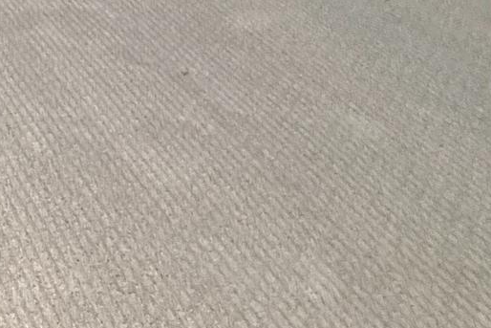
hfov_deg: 24.6
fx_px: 791
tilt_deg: -4.3
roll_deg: -0.4
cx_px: -287
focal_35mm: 58
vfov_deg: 16.9
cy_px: -339
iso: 250
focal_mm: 2.22
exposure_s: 1/120
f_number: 2.2
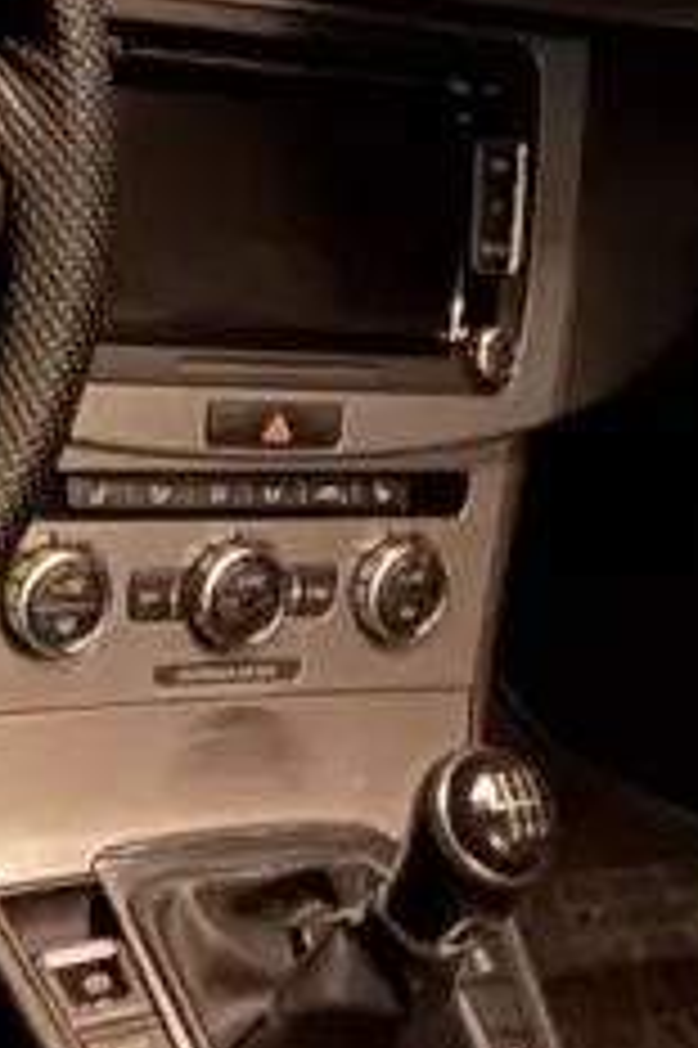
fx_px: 2621
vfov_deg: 22.4
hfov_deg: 15.1
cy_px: 774
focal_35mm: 90
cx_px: 549
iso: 1250
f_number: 2.2
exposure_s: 1/4
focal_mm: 2.22
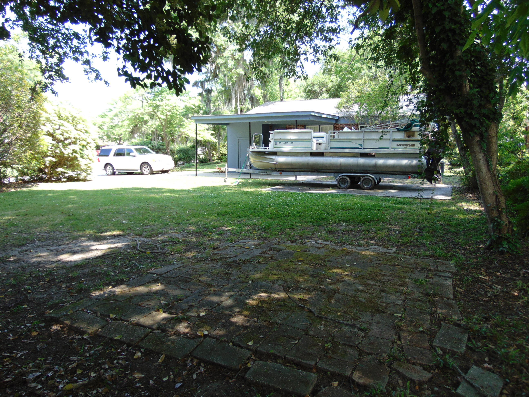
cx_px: 264
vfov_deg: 54.9
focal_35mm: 25
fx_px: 382
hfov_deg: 69.4
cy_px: 198
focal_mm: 4.5
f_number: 3
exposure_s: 1/100
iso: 80
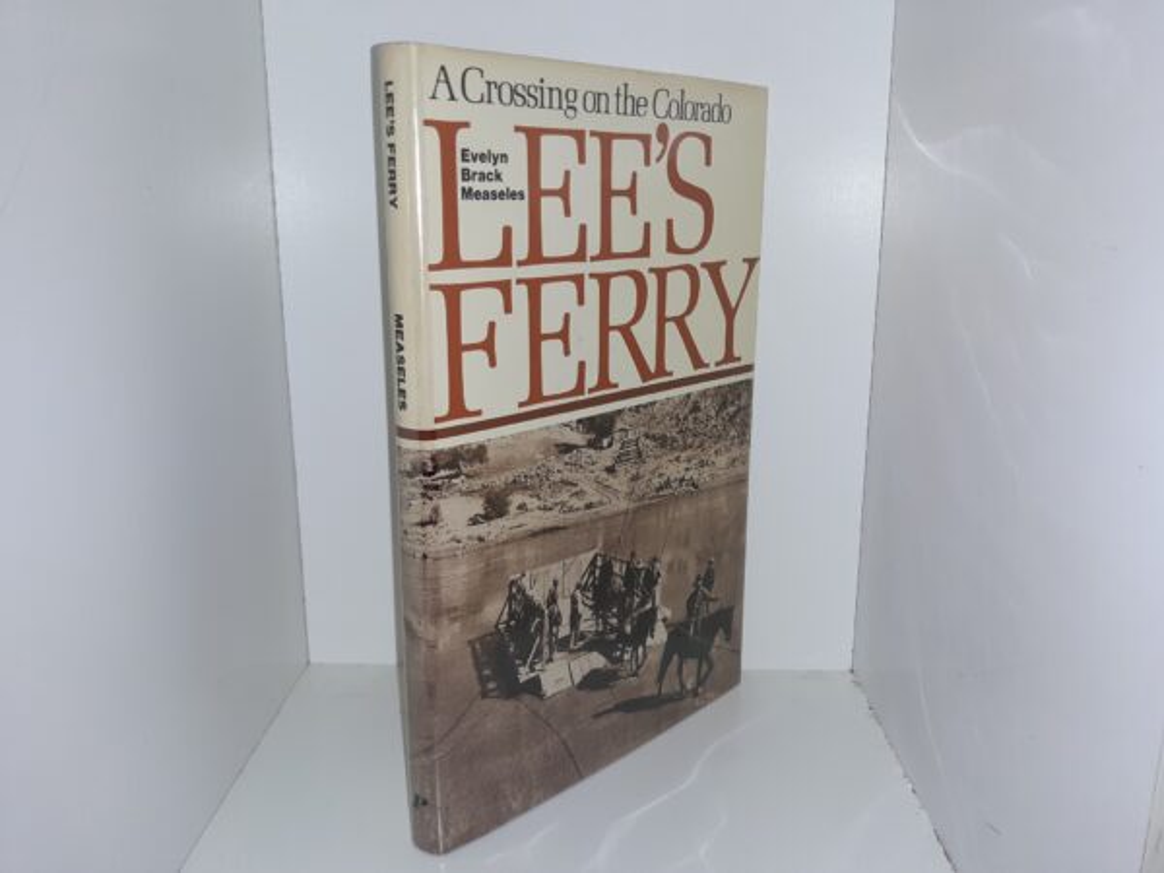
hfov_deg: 63.4
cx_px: 582
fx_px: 942
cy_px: 436
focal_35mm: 28
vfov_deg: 49.7
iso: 40
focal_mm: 3.7
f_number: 1.7
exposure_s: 1/146
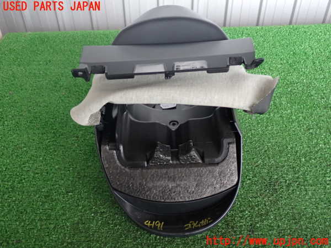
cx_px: 166
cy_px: 124
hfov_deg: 49.0
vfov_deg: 37.7
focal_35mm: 38
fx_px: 363
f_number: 2.7
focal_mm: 6.83
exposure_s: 1/40
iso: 250
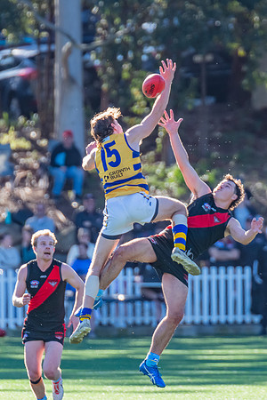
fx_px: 8526
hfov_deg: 1.8
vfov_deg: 2.7
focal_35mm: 766
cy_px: 196
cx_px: 128
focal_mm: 500
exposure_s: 1/1250
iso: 1250
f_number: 5.6
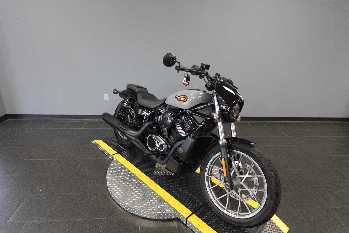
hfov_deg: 84.0
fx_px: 194
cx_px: 174
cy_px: 116
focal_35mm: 20
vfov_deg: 61.9
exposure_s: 1/80
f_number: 2
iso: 640
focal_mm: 7.6
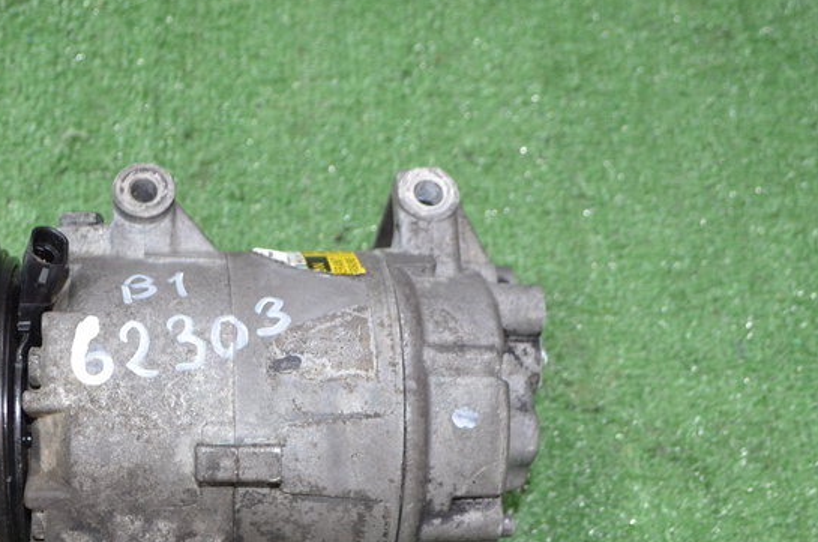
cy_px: 453
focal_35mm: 62
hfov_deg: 32.1
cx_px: 243
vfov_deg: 21.5
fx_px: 1406
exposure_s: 1/60
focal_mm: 22
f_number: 3.8
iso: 1100
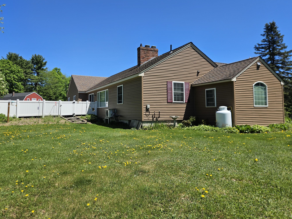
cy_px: 97
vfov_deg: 52.9
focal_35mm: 26
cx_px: 136
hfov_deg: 67.2
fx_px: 219
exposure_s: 1/1983
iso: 25
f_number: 1.8
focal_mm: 5.4
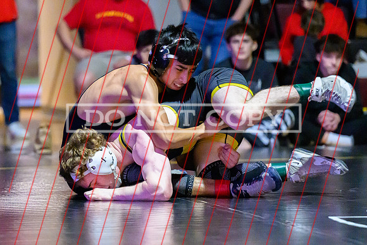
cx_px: 116
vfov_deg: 6.4
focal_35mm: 213
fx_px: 2174
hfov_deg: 9.6
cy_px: 131
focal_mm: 130
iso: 20000
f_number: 2.8
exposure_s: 1/640
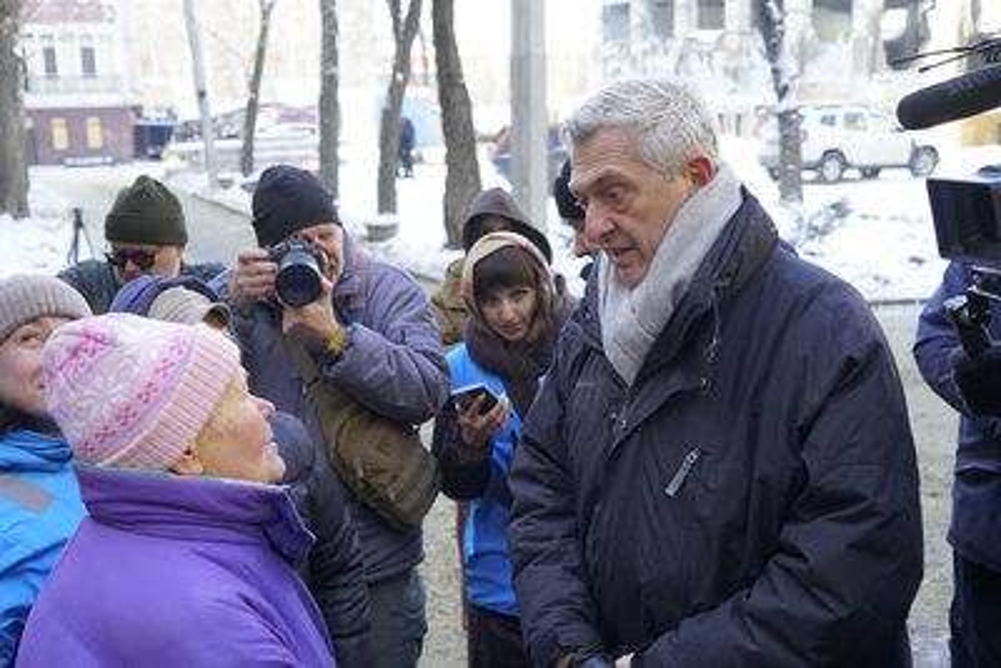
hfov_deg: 57.2
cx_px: 500
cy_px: 334
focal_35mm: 33
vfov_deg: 40.0
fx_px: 918
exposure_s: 1/160
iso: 320
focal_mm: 33
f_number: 4
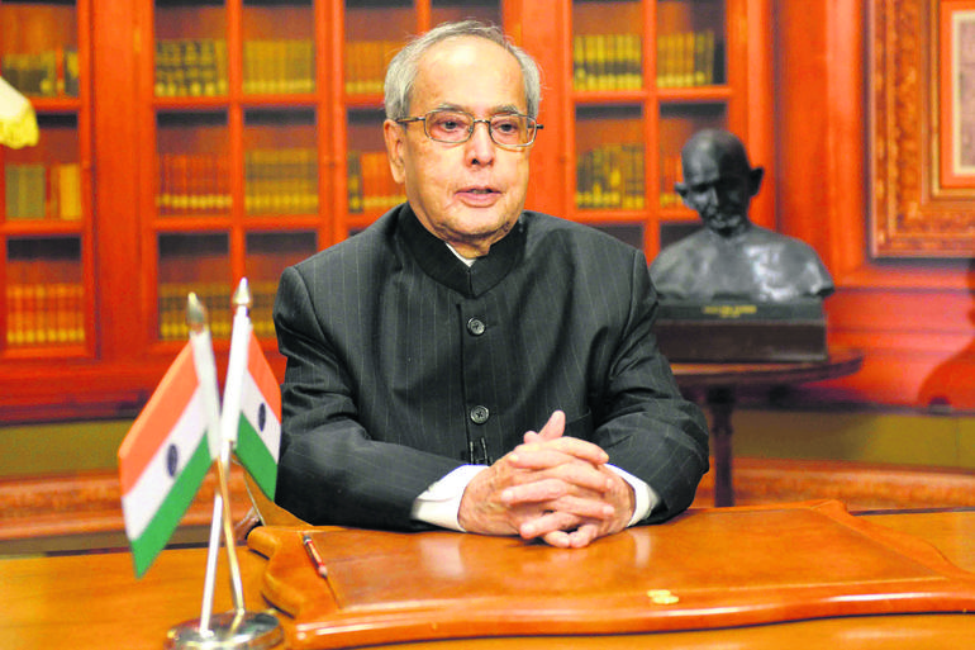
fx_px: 1516
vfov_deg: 24.2
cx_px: 488
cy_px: 325
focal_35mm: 56
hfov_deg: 35.6
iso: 1600
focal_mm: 56
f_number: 2.8
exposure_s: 1/200
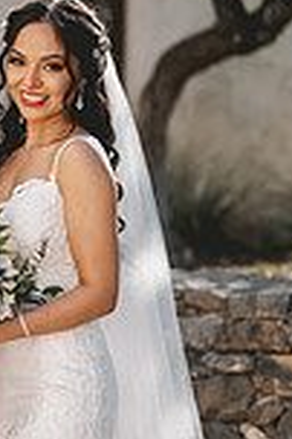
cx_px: -16
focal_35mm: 148
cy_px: 283
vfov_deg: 13.9
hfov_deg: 9.2
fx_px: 1805
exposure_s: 1/2500
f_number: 1.8
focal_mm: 50
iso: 80
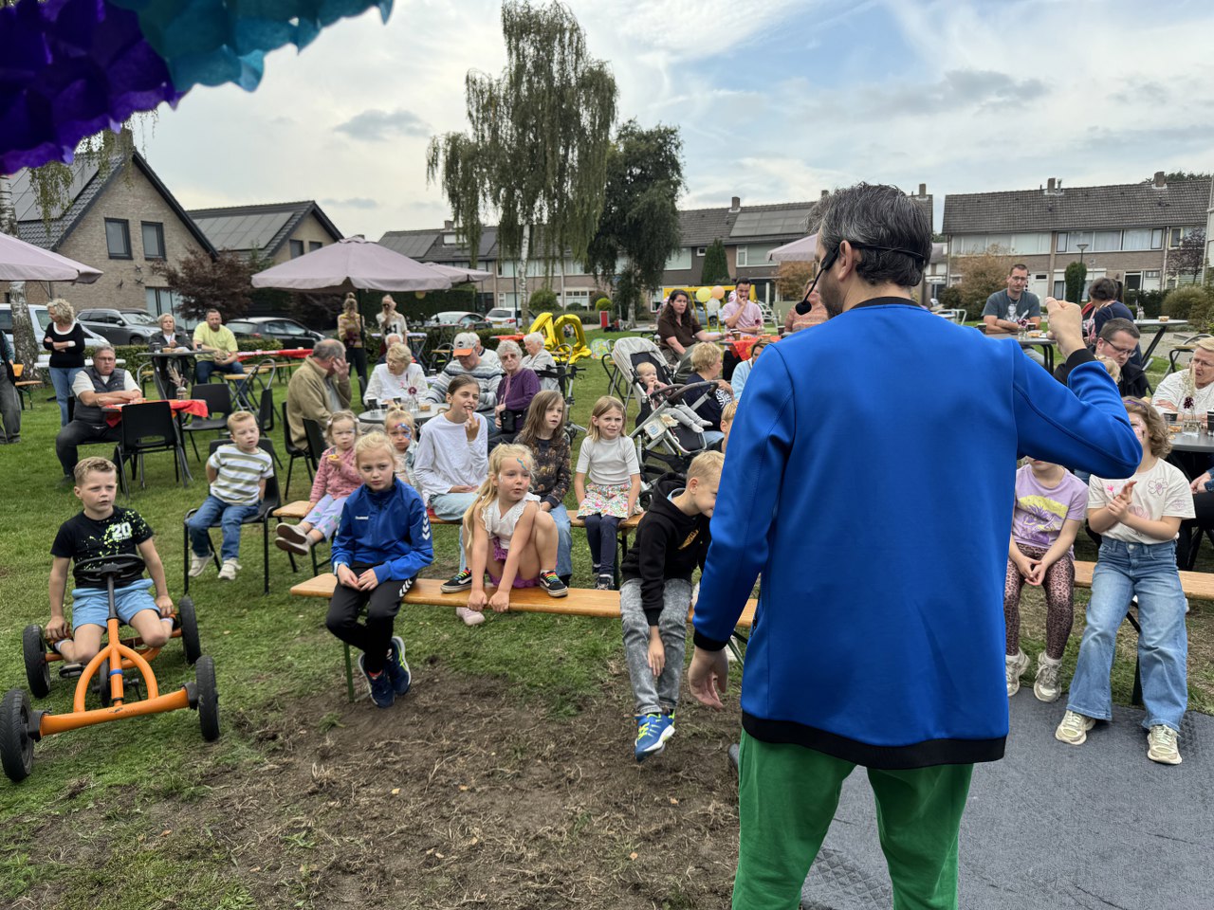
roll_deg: +1.6
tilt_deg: -9.9
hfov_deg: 71.6
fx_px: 842
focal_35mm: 24
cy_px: 455
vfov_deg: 56.8
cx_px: 607
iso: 80
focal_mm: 6.76
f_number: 1.78
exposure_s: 1/925
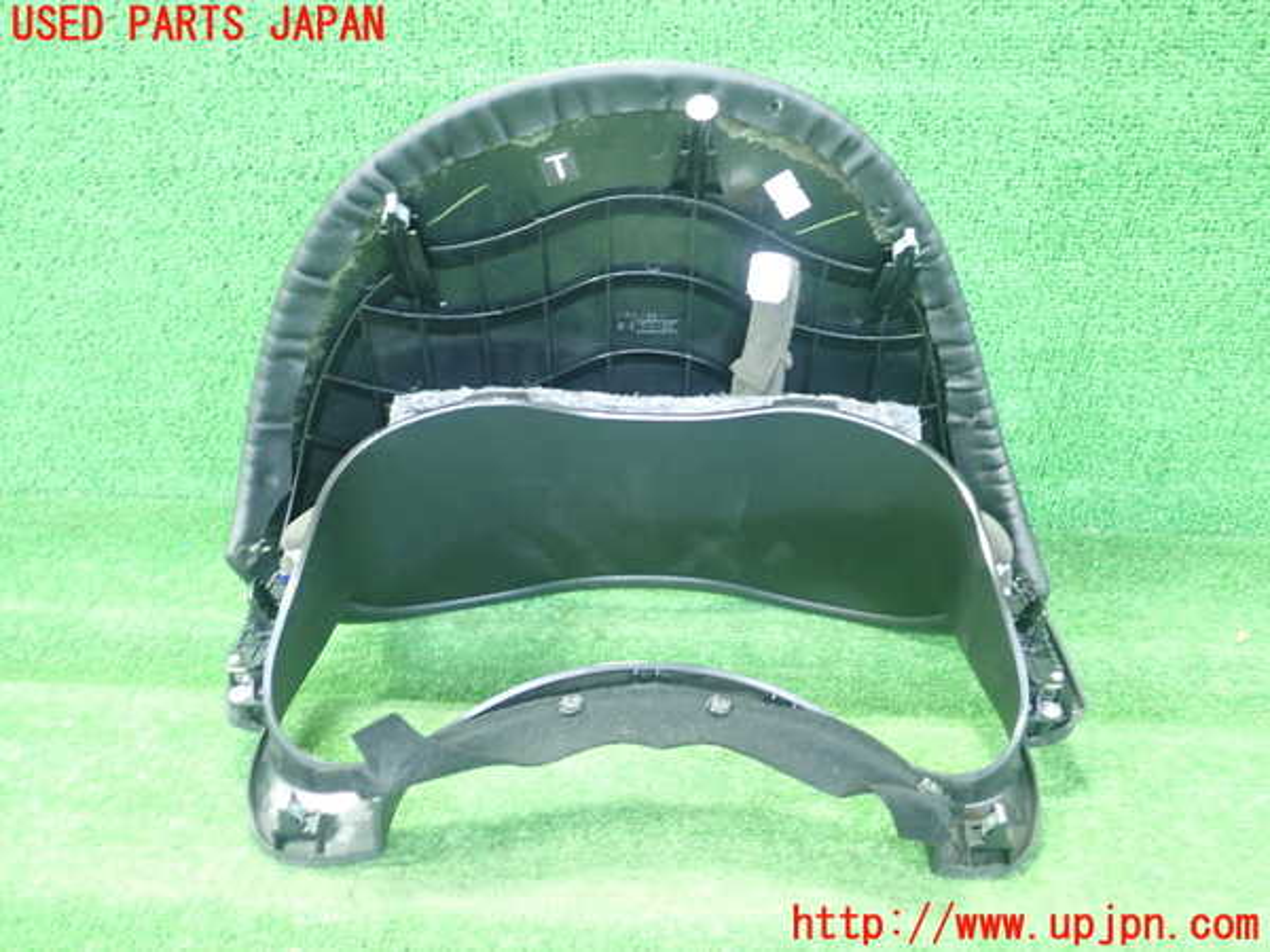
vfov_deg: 46.8
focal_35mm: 30
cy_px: 476
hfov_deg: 60.0
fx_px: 1101
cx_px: 635
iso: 800
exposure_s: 1/50
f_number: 2.3
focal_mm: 5.5
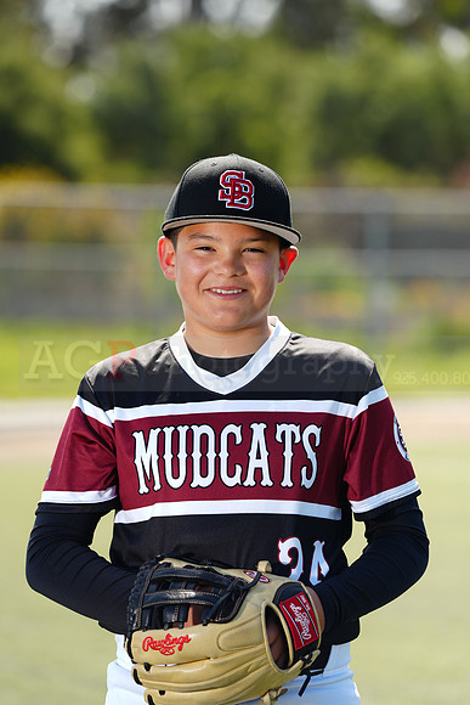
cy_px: 352
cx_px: 235
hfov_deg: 6.9
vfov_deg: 10.3
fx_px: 3914
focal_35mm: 200
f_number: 4.5
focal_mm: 200
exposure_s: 1/250
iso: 64
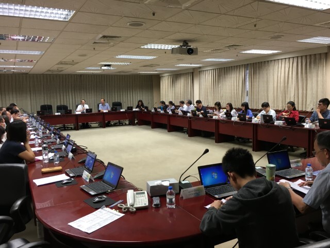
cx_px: 165
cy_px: 124
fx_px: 276
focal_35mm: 29
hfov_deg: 61.7
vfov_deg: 48.2
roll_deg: +2.2
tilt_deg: -6.2
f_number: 2.2
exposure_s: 1/30
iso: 64
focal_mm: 4.15
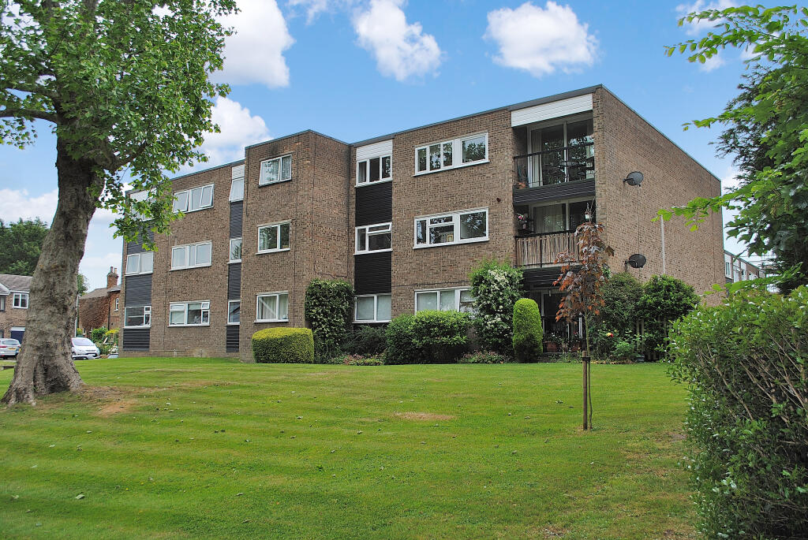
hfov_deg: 61.9
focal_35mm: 30
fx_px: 674
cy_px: 270
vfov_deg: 43.7
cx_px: 404
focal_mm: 20
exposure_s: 1/200
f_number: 5.6
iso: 100
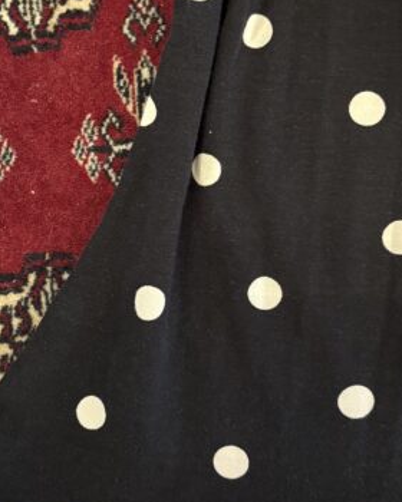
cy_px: 156
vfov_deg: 32.1
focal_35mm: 58
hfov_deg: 26.2
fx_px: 863
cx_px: 223
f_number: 1.6
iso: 640
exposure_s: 1/30
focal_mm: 5.96
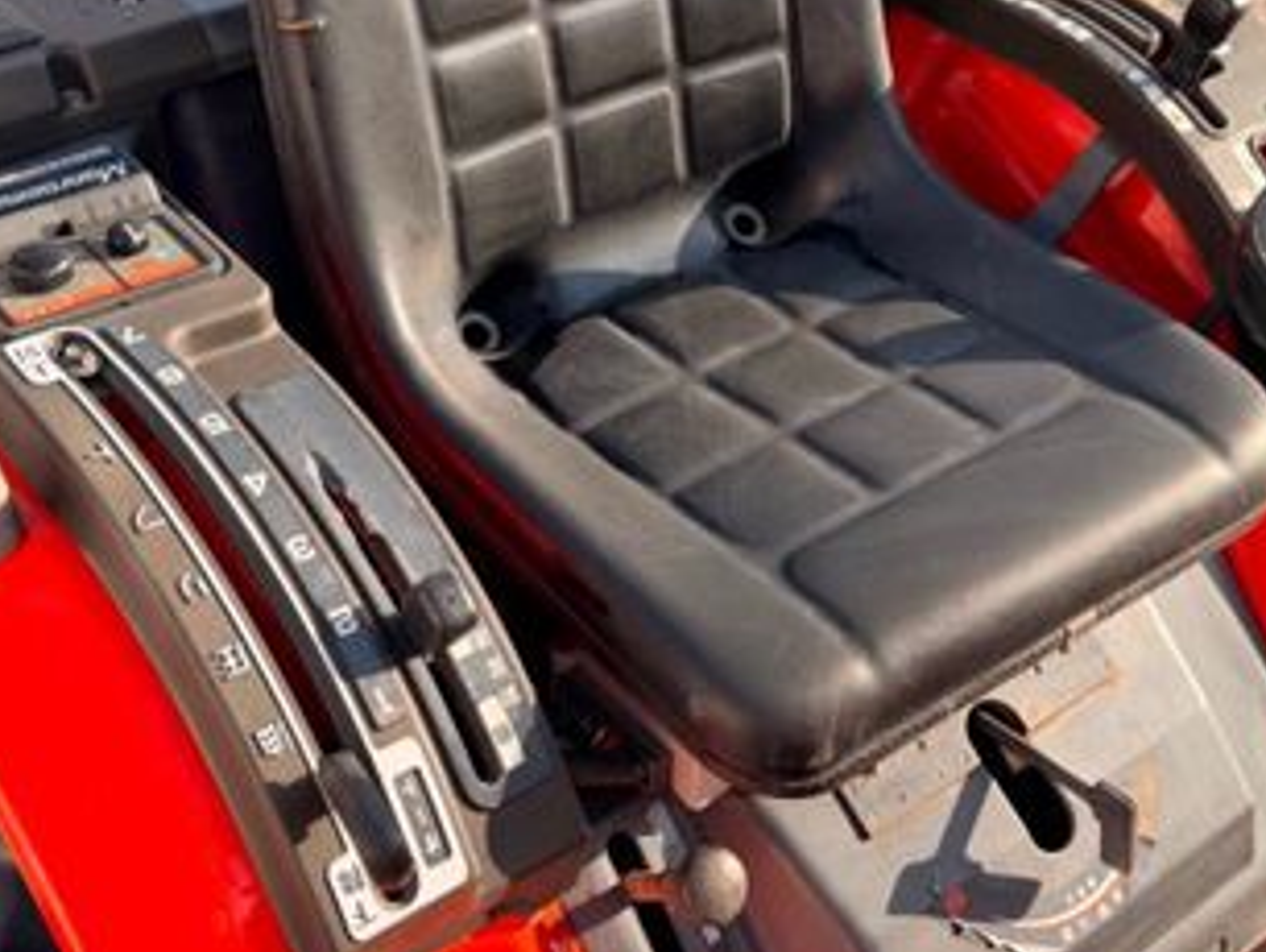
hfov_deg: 40.4
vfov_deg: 30.9
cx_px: 691
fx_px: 1720
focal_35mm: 47
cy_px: 488
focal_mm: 6.76
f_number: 1.78
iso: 80
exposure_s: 1/1337
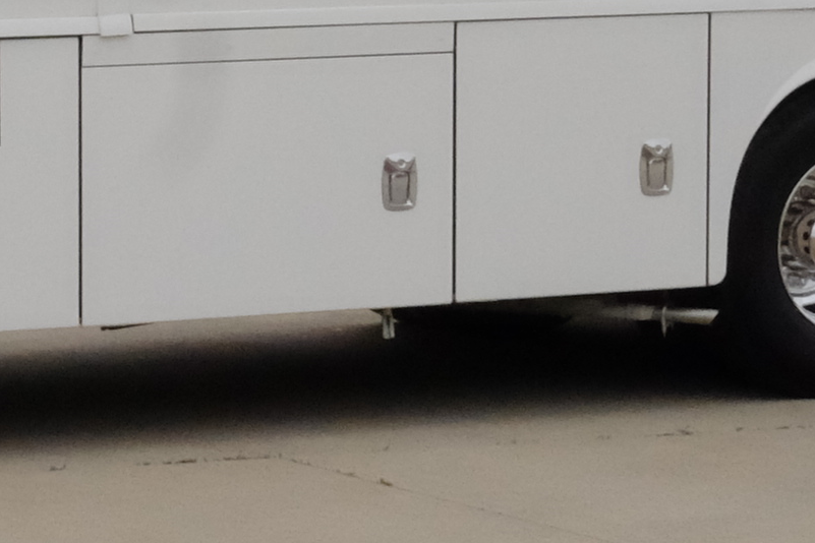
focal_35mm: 214
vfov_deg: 6.4
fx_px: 4844
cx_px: -400
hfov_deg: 9.4
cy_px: 22
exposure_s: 1/1000
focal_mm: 23
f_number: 16
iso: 3200
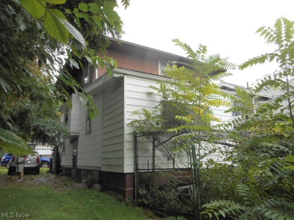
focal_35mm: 25
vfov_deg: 54.9
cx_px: 147
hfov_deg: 69.4
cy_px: 110
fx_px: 212
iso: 80
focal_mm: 4.5
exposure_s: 1/80
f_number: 3.7
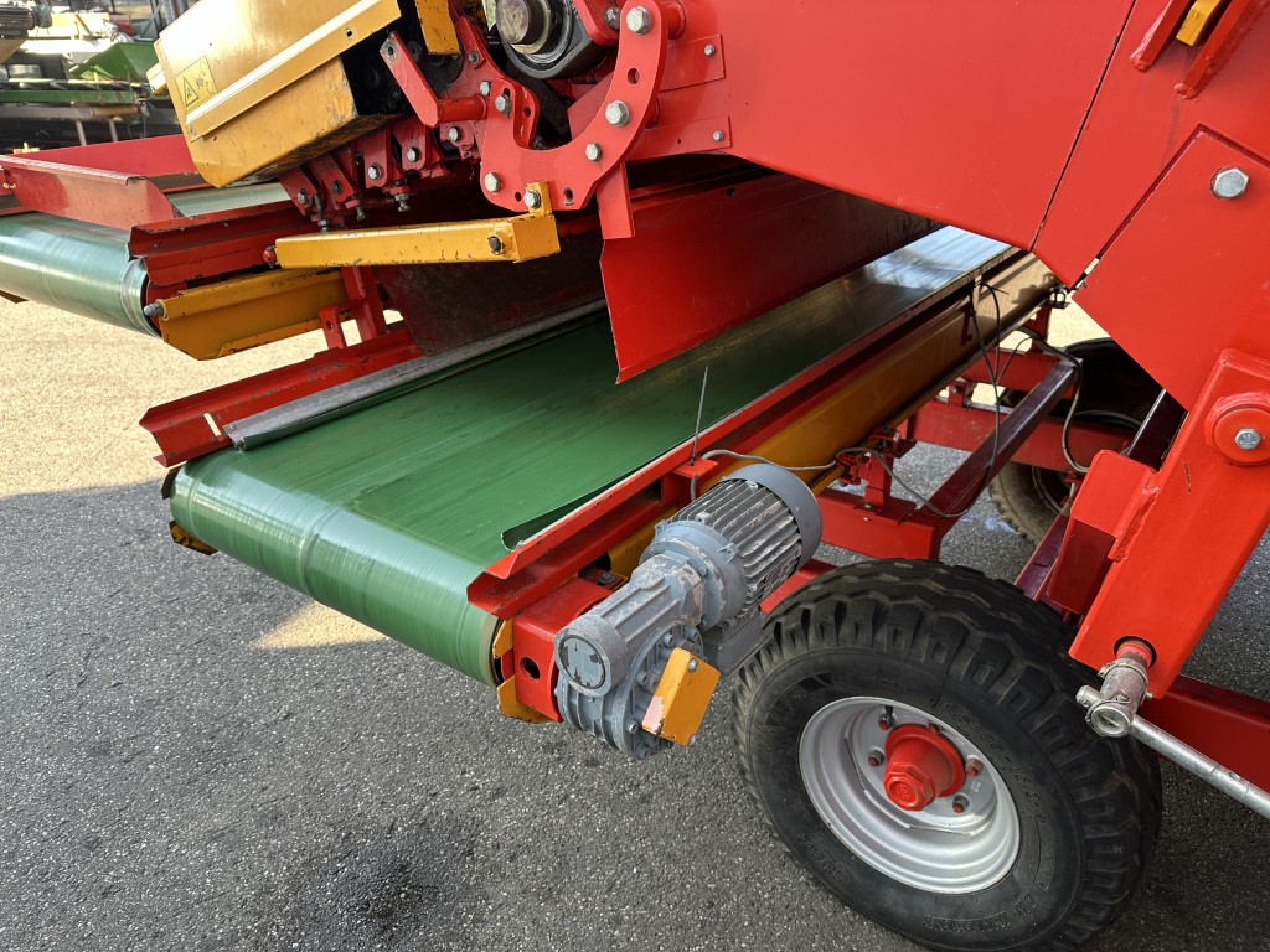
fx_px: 881
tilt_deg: -24.7
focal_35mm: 24
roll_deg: +1.1
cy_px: 476
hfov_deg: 71.6
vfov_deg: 56.8
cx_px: 635
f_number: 1.78
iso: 64
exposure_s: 1/121
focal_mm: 6.86
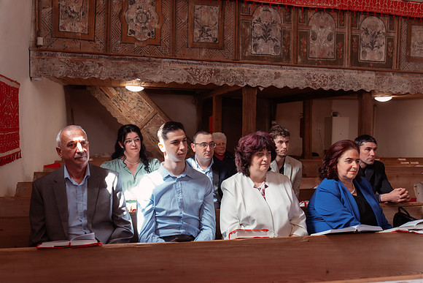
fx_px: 409
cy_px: 153
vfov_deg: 38.0
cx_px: 194
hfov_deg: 54.6
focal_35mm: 35
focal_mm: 30
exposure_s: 1/200
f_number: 3.2
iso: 1250
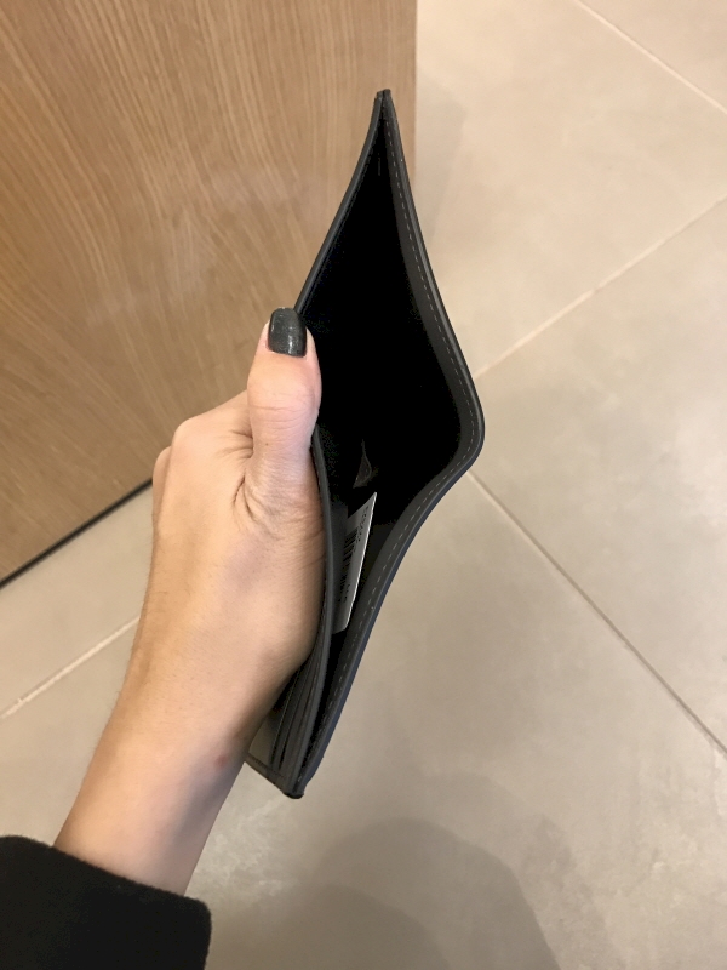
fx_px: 784
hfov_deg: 49.7
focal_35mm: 28
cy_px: 485
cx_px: 364
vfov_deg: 63.4
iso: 50
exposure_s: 1/15
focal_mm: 3.99
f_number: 1.8
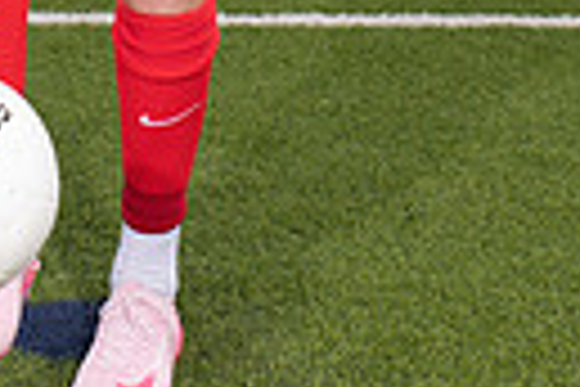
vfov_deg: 8.2
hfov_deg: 13.3
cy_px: -526
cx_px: 108
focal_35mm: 154
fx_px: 2481
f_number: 7.1
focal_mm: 44
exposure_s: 1/400
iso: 125
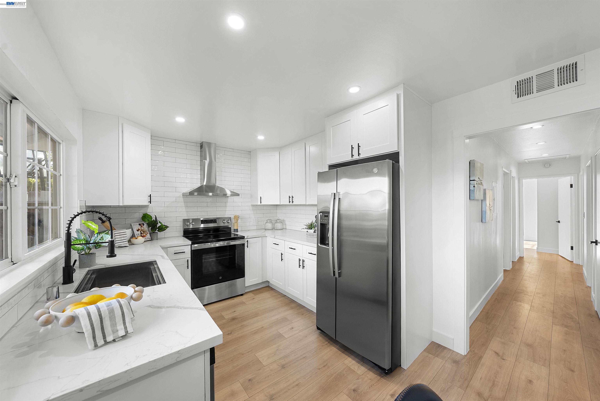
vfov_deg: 90.1
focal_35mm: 12
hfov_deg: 112.6
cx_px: 300
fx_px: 200
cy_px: 200
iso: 160
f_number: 8
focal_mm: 12
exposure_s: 1/3
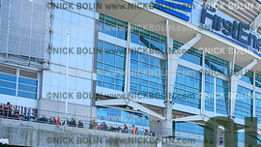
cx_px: 272
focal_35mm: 54
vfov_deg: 21.1
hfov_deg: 34.4
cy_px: 163
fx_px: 374
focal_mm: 24
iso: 800
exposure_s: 1/640
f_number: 8
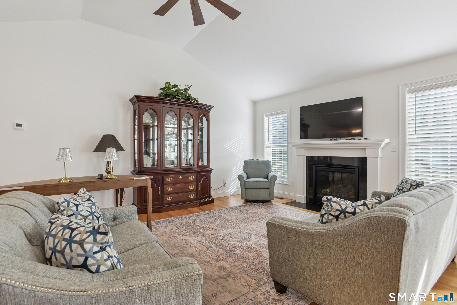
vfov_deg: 70.4
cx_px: 228
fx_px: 216
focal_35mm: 17
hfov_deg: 93.3
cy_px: 152
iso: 400
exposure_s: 1/30
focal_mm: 17
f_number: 11
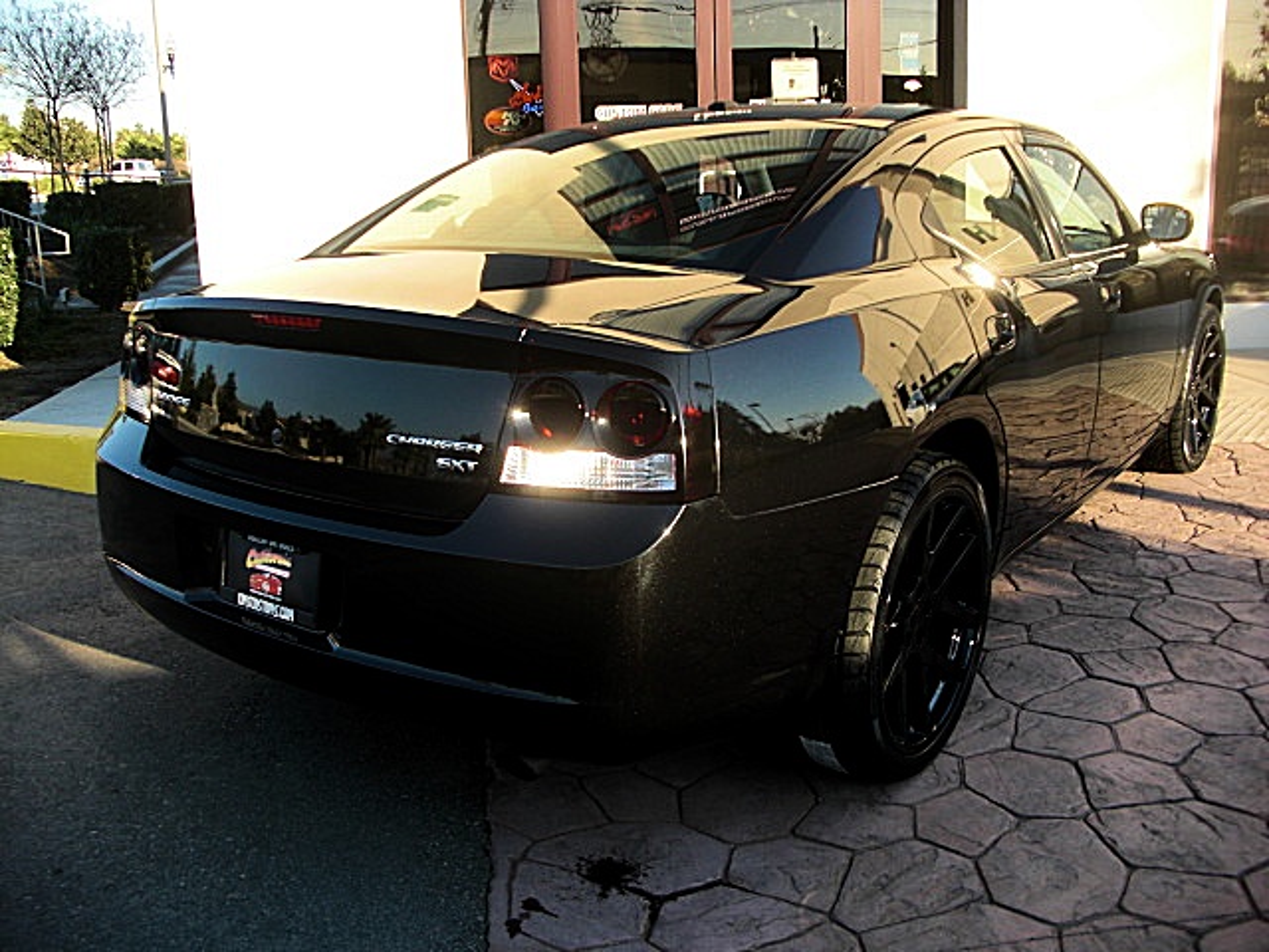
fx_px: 1320
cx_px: 634
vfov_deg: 39.7
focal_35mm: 36
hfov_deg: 51.4
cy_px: 476
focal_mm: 6.3
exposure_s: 1/200
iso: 50
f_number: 2.8
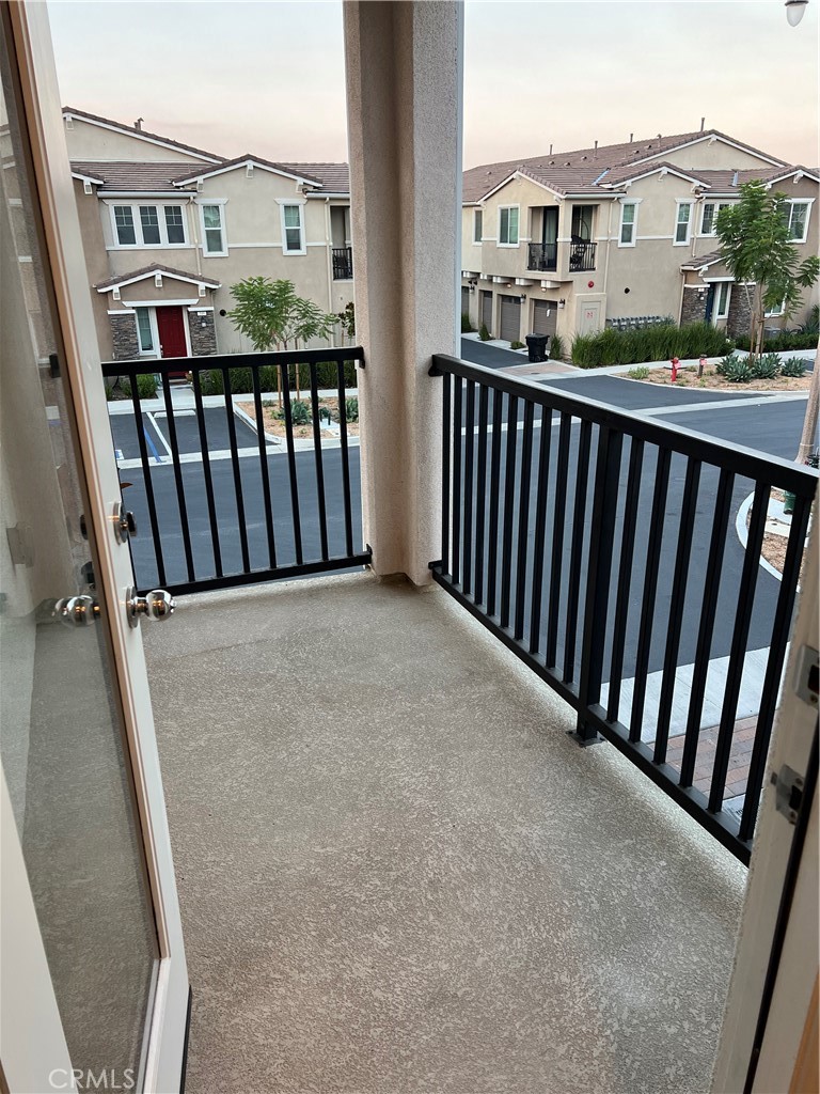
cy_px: 547
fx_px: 821
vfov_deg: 67.3
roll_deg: +0.8
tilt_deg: -20.7
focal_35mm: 26
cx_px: 410
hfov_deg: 53.1
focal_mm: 5.7
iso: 80
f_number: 1.5
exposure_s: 1/120
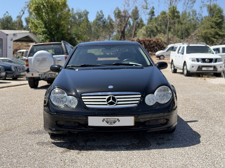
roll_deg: -3.2
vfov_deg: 30.3
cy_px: 84
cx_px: 112
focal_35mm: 48
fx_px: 312
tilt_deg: -2.8
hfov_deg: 39.7
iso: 100
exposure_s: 1/2273
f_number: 1.78
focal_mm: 6.76
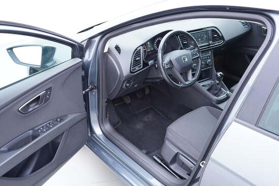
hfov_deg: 53.1
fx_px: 279
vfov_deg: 36.9
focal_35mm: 36
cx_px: 140
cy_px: 93
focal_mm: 24
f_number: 2.8
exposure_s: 1/40
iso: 400
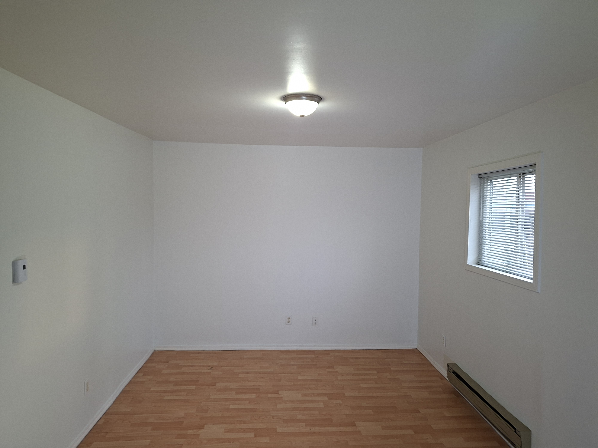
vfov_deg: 58.9
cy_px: 224
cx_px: 299
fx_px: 397
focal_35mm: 23
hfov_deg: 73.9
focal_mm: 5.54
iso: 250
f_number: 1.8
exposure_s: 1/40
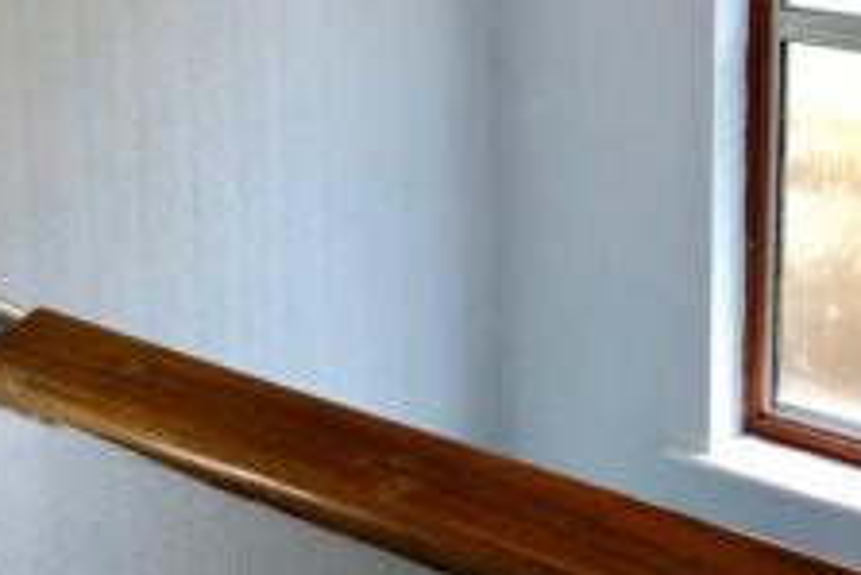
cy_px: -56
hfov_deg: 25.9
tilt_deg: -12.9
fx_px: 1819
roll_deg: +2.4
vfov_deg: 17.4
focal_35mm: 76
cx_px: 114
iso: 40
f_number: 1.8
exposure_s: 1/26
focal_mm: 4
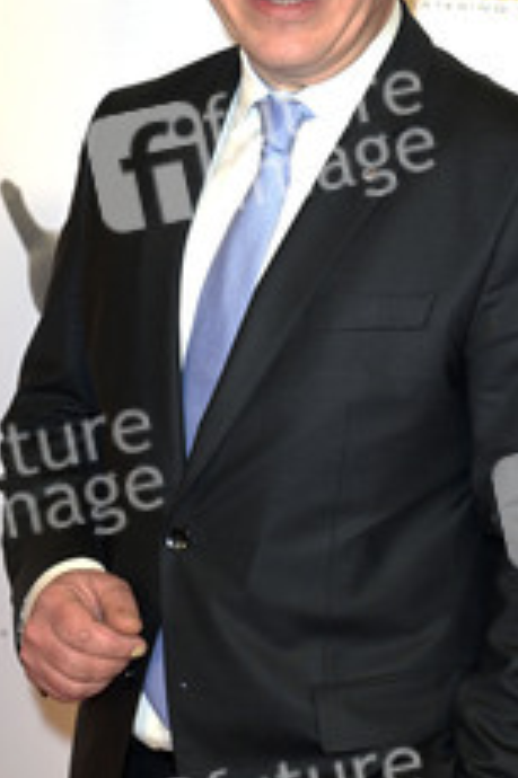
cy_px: 321
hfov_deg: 9.2
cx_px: 359
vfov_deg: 13.9
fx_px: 3199
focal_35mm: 148
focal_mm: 85
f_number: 5.6
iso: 640
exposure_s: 1/160
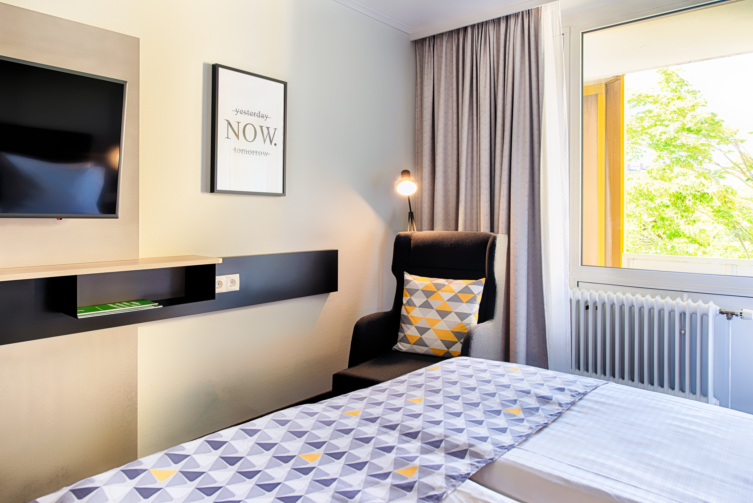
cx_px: 376
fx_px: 502
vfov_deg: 53.2
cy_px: 252
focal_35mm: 24
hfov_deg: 73.7
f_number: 8
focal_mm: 24
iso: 100
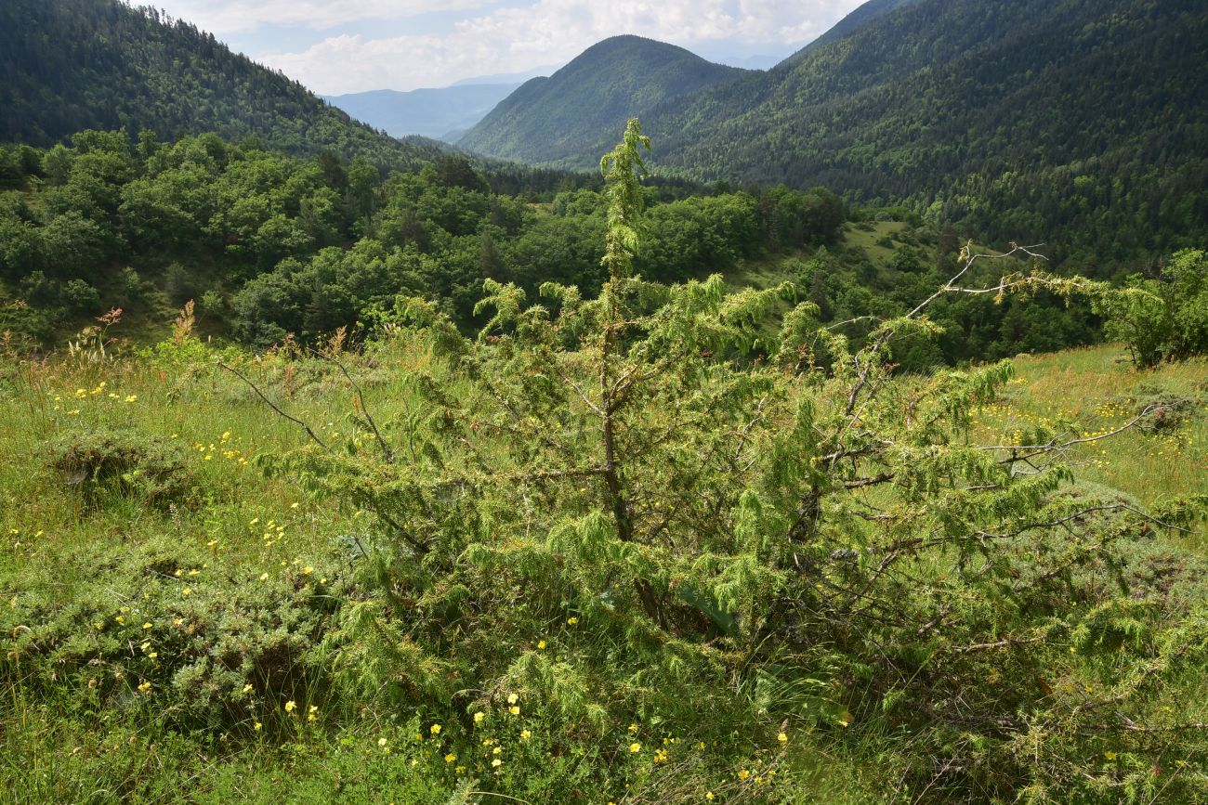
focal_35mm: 50
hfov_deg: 39.6
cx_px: 604
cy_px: 402
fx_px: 1678
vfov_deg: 27.0
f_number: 16
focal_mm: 50
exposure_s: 1/125
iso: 250
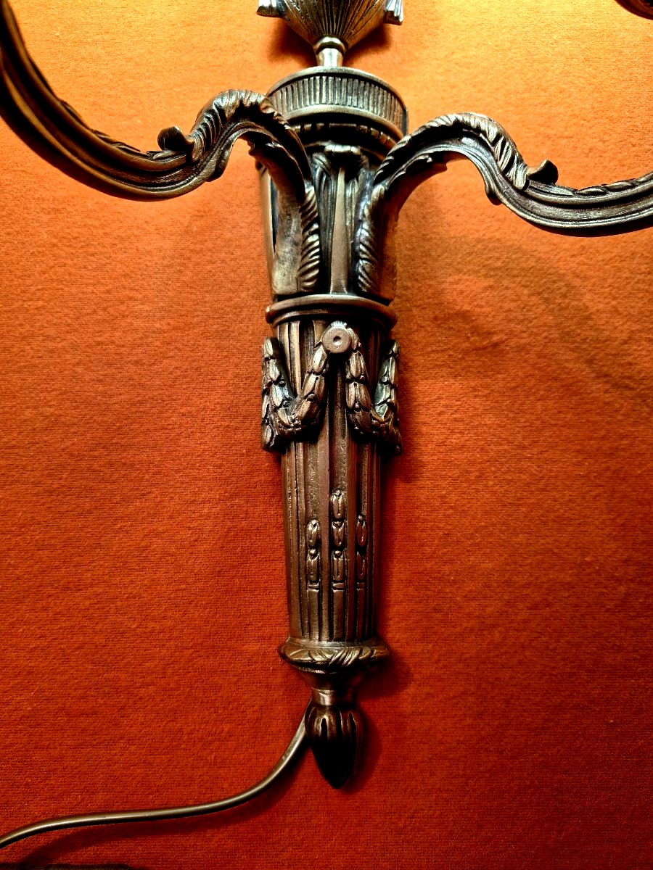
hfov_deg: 58.9
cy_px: 435
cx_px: 326
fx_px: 578
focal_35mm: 23
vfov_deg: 73.9
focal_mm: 5.4
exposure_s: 1/100
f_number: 1.8
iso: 125
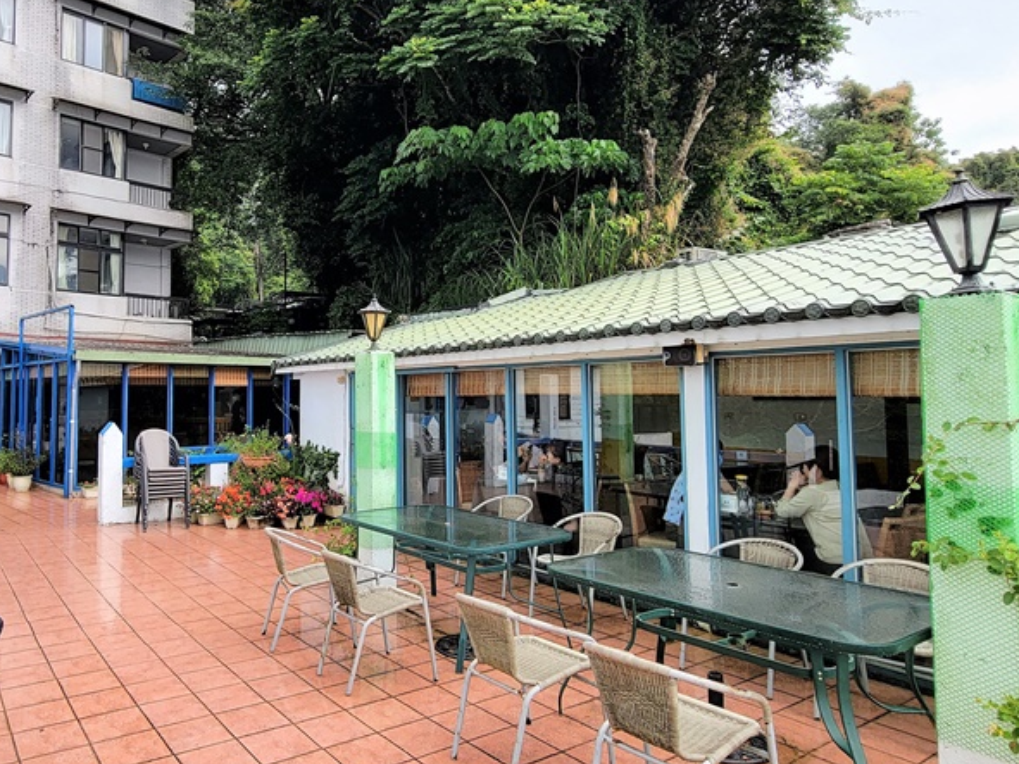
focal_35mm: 22
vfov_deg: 61.0
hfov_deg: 74.1
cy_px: 348
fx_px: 647
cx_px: 340
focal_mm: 2.2
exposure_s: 1/120
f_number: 2.2
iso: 50
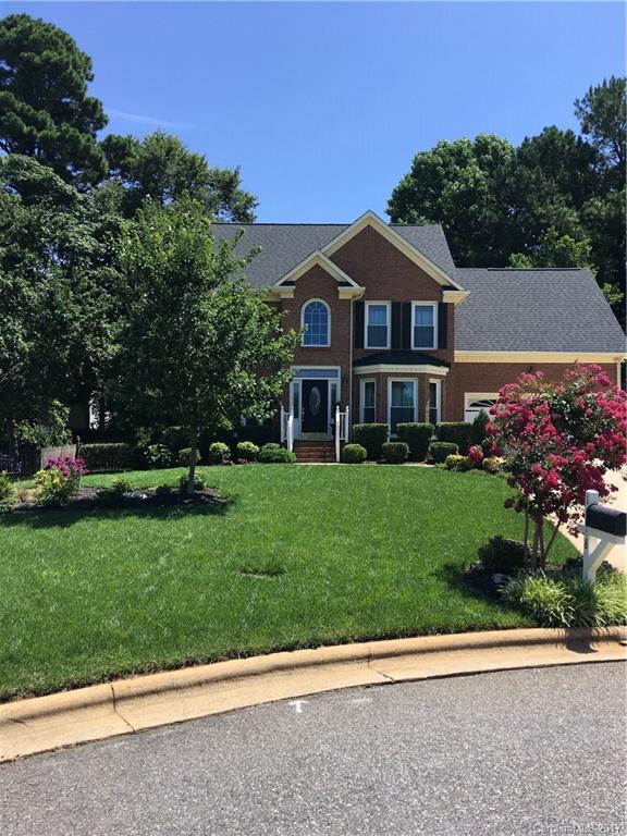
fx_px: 700
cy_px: 418
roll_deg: -0.7
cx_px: 314
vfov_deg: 61.7
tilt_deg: +5.0
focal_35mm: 29
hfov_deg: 48.2
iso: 25
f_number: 2.2
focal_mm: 4.15
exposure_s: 1/962
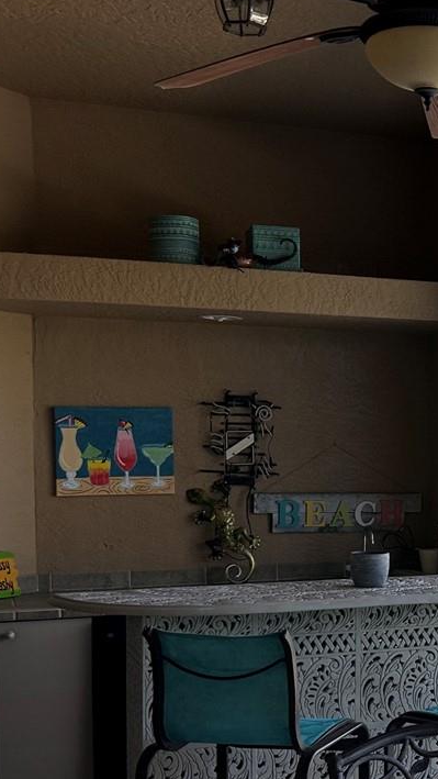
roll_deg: +0.5
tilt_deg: -3.0
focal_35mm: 59
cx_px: 565
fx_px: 1218
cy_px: 501
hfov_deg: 18.9
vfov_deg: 35.2
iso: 80
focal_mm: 6.86
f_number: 1.78
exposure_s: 1/496
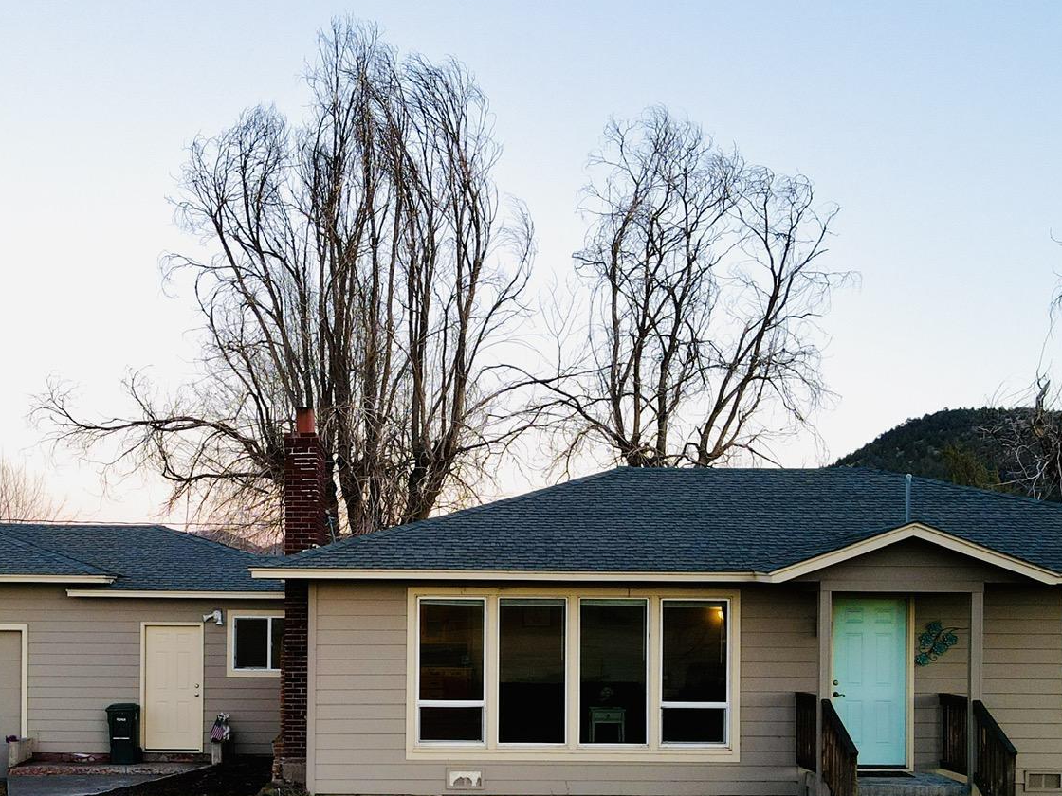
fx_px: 1381
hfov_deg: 41.9
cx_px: 430
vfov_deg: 31.6
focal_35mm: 45
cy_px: 595
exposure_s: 1/30
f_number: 2.8
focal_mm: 4.5
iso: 100
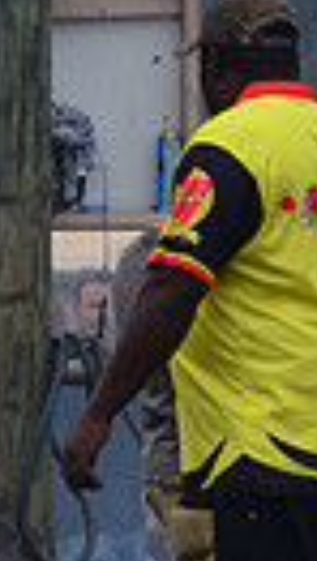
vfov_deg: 1.6
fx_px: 20705
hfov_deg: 0.9
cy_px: 591
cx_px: -870
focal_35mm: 1390
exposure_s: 1/2000
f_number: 5.6
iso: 1000
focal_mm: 200
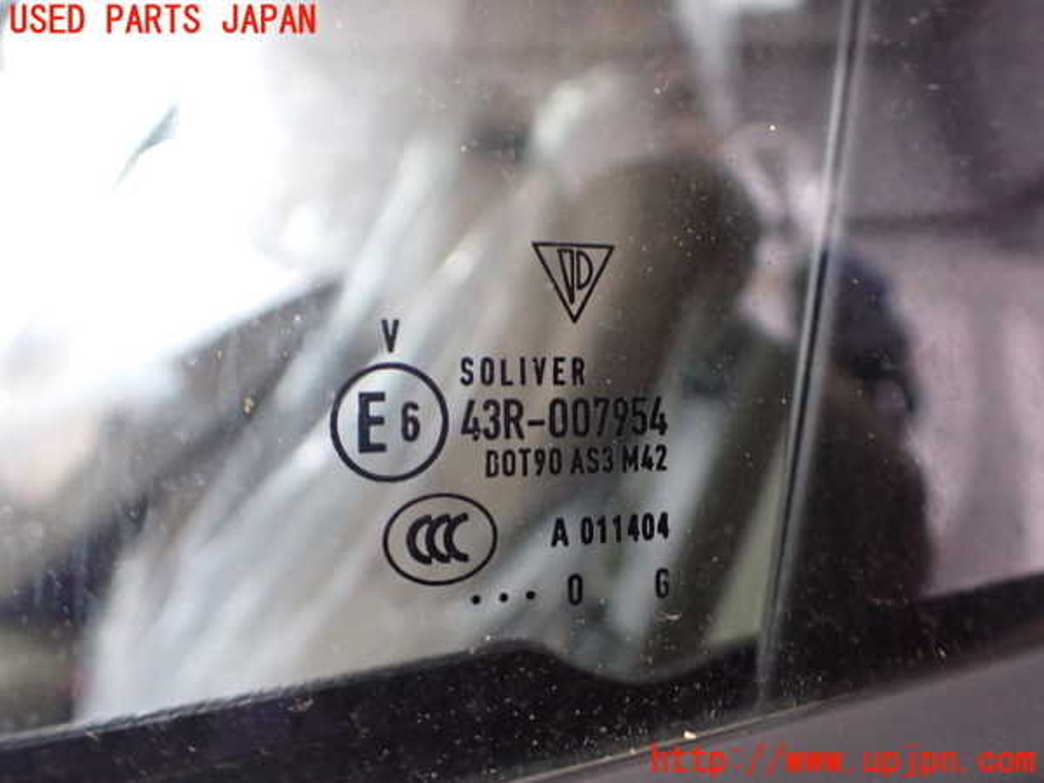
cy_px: 392
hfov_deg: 60.0
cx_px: 522
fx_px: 905
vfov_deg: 46.8
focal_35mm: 30
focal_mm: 5.4
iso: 800
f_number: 2.3
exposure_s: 1/60
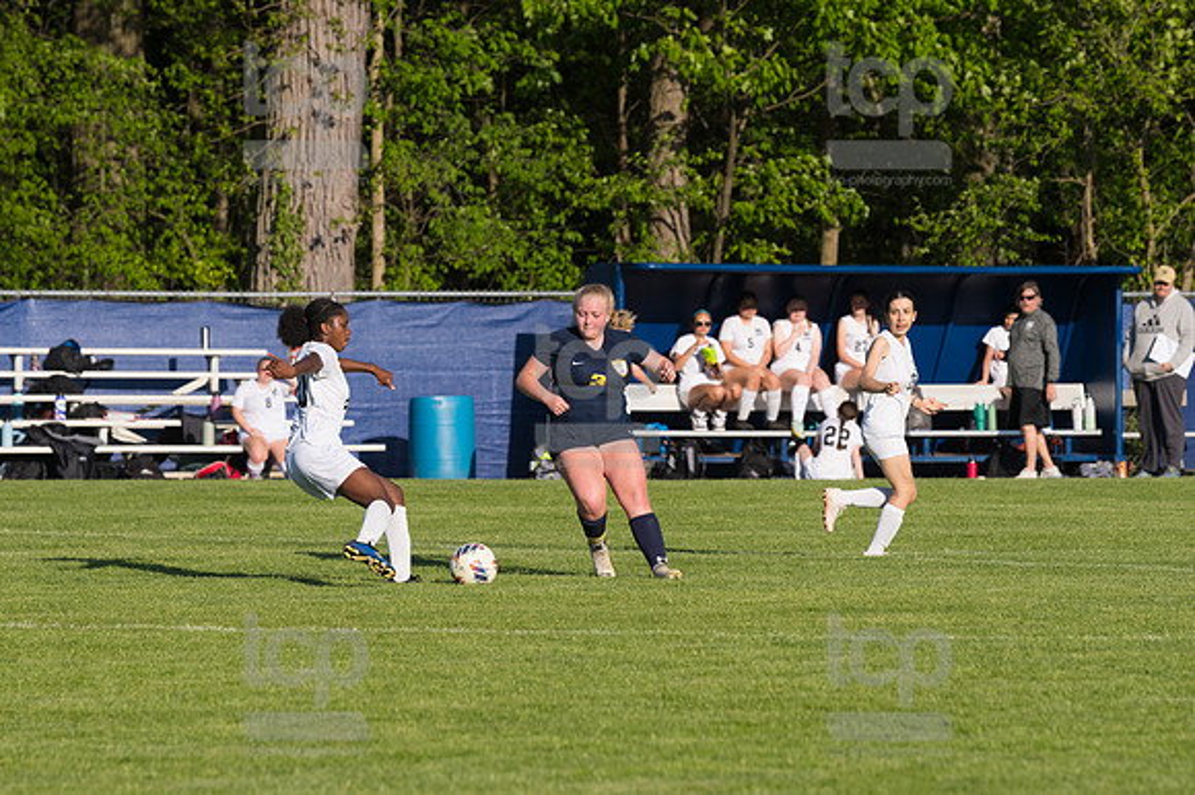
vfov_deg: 4.6
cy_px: 398
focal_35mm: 300
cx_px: 598
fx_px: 9952
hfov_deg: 6.9
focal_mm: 200
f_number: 5.6
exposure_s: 1/1600
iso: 250
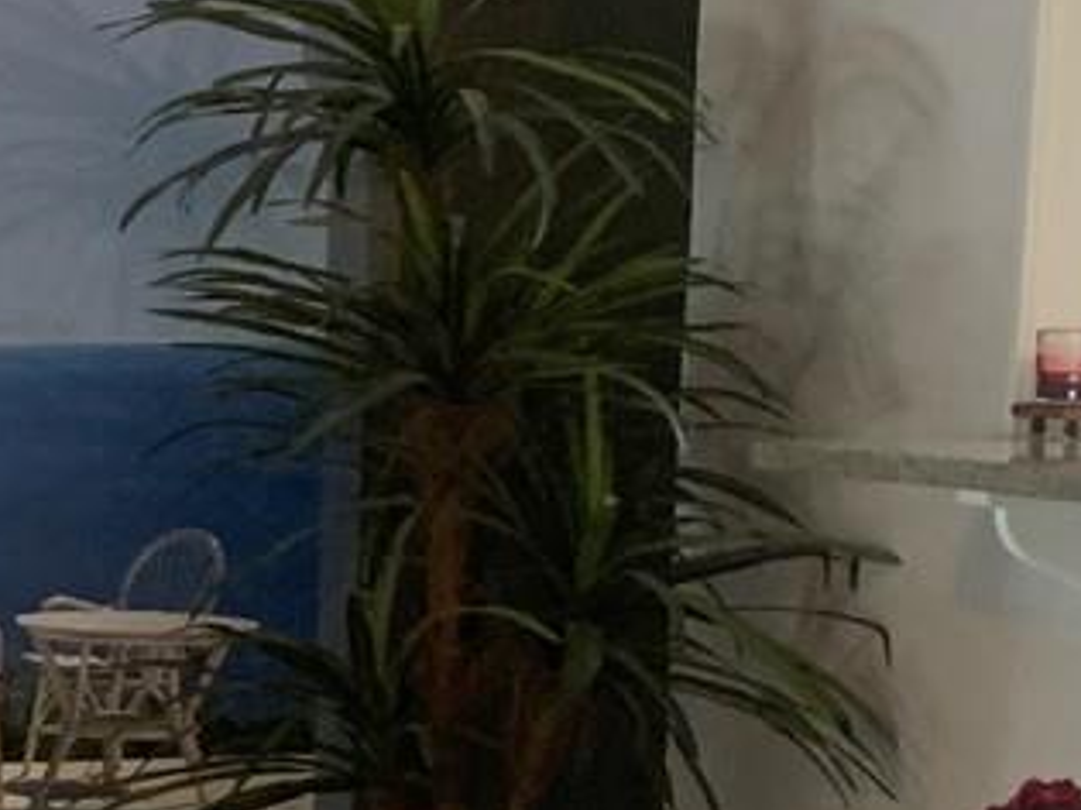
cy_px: 776
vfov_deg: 11.1
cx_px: -1023
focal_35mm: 132
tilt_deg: -5.6
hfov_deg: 13.1
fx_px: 4121
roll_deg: -0.6
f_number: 1.8
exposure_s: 1/60
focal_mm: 4.25
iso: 250
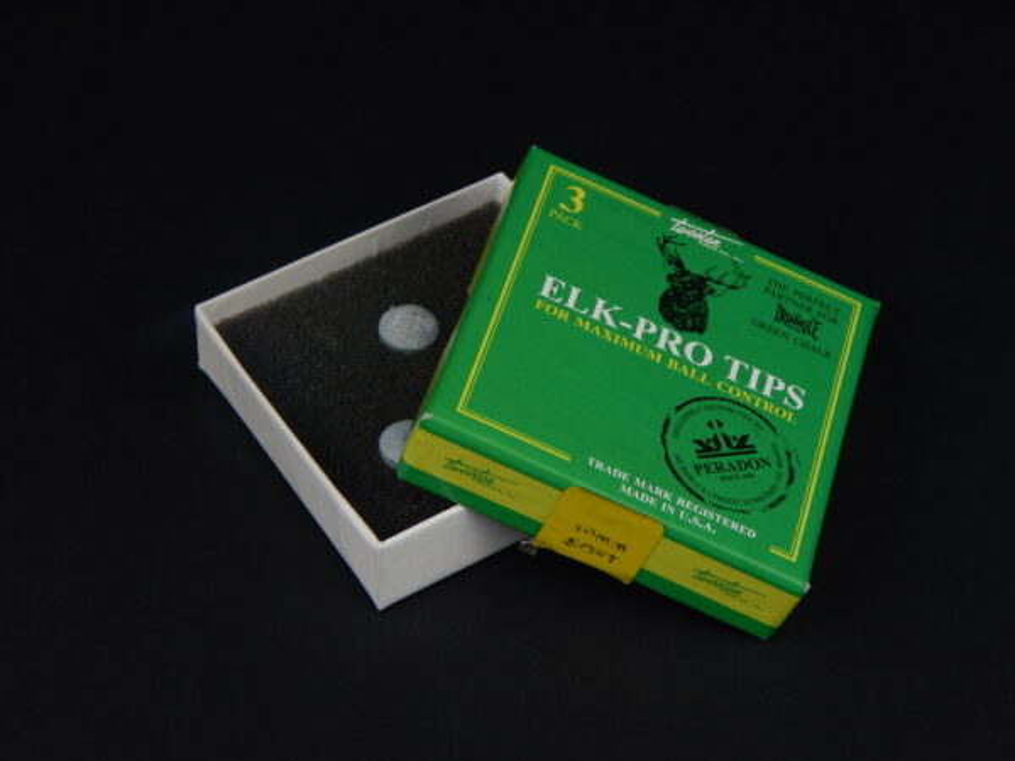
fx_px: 2492
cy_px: 380
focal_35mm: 85
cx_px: 508
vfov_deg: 17.4
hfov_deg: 23.0
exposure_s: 1/160
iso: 125
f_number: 4.3
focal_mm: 15.3
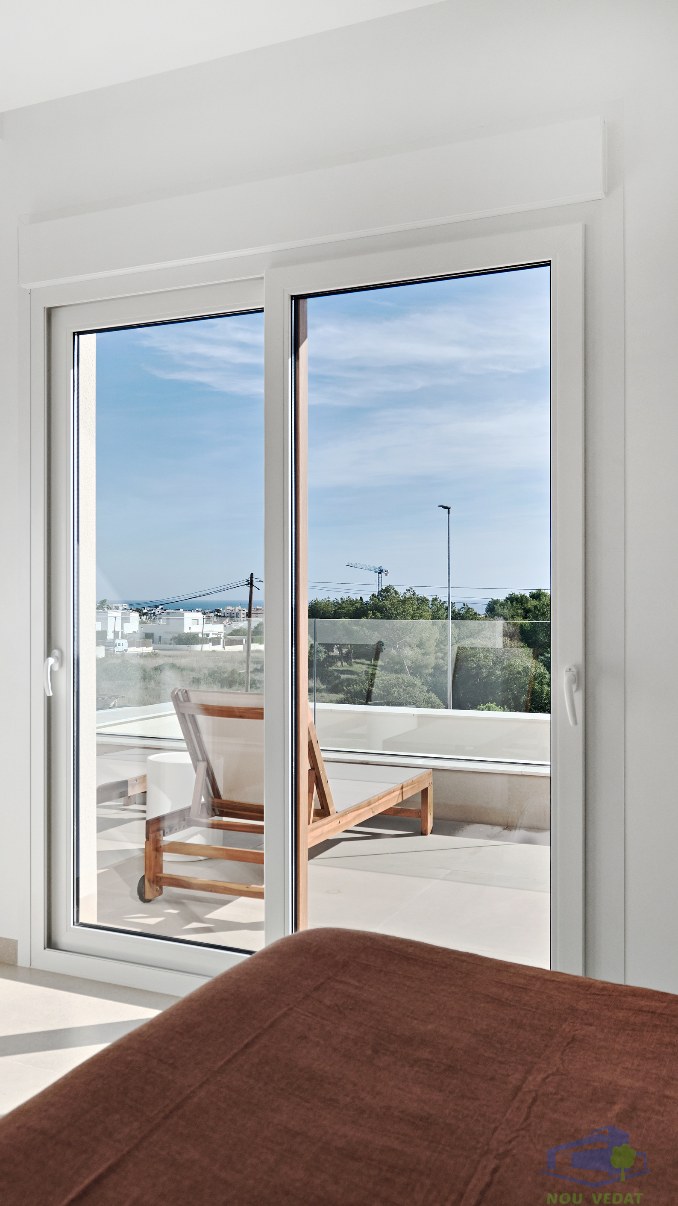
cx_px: 314
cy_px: 600
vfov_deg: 62.6
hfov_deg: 37.8
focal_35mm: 31
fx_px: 991
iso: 500
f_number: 5.6
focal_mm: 19.1
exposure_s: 1/1300
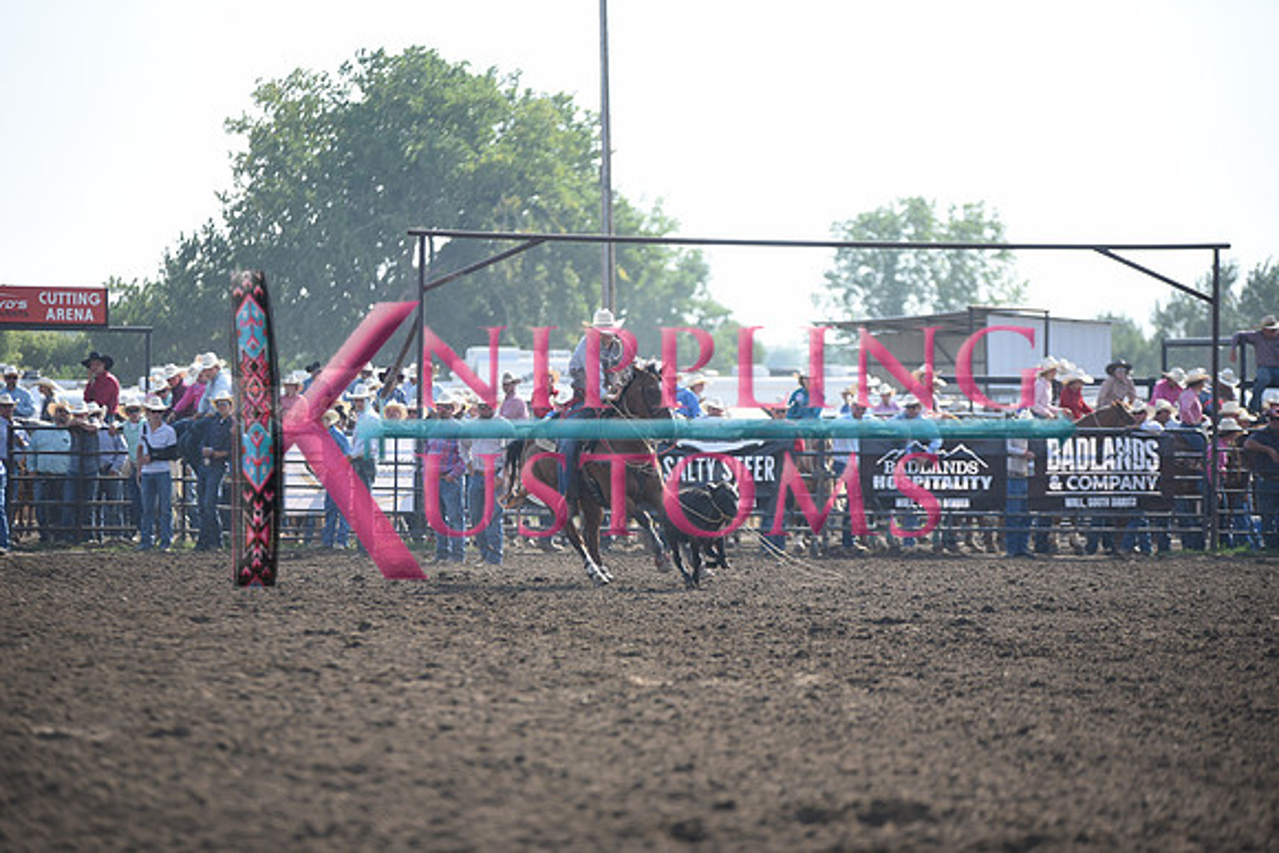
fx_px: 5686
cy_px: 426
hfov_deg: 12.8
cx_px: 640
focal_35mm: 160
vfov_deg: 8.6
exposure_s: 1/4000
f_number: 2.8
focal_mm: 160
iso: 640
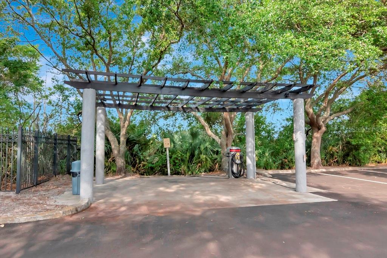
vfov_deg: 53.1
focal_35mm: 24
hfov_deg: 73.7
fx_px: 258
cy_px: 129
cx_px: 194
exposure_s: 1/1000
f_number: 7.1
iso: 1000
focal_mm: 16
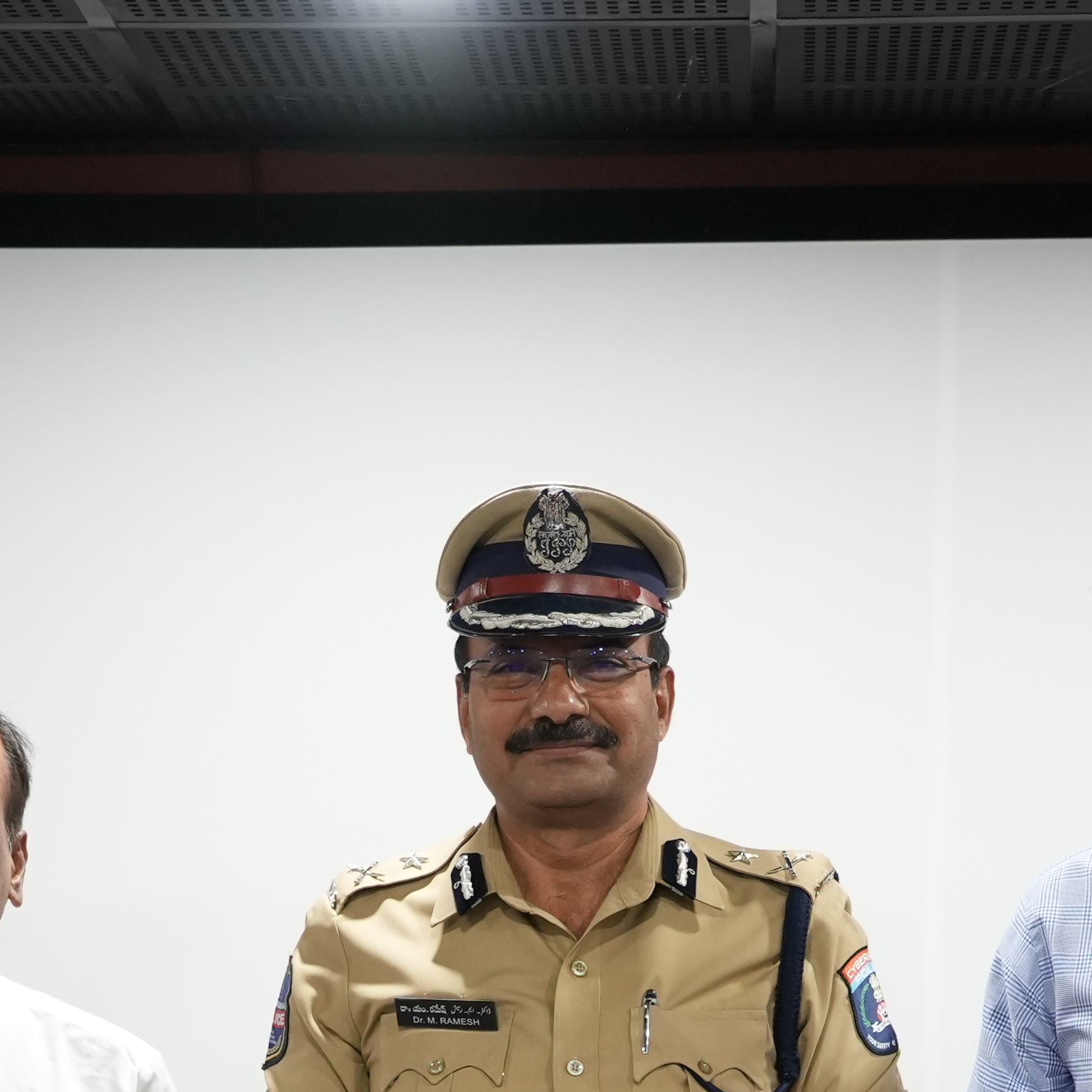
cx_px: 466
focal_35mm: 122
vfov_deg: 13.7
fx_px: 4354
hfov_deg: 14.3
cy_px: 1479
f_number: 4
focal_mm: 35
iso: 1600
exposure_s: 1/80
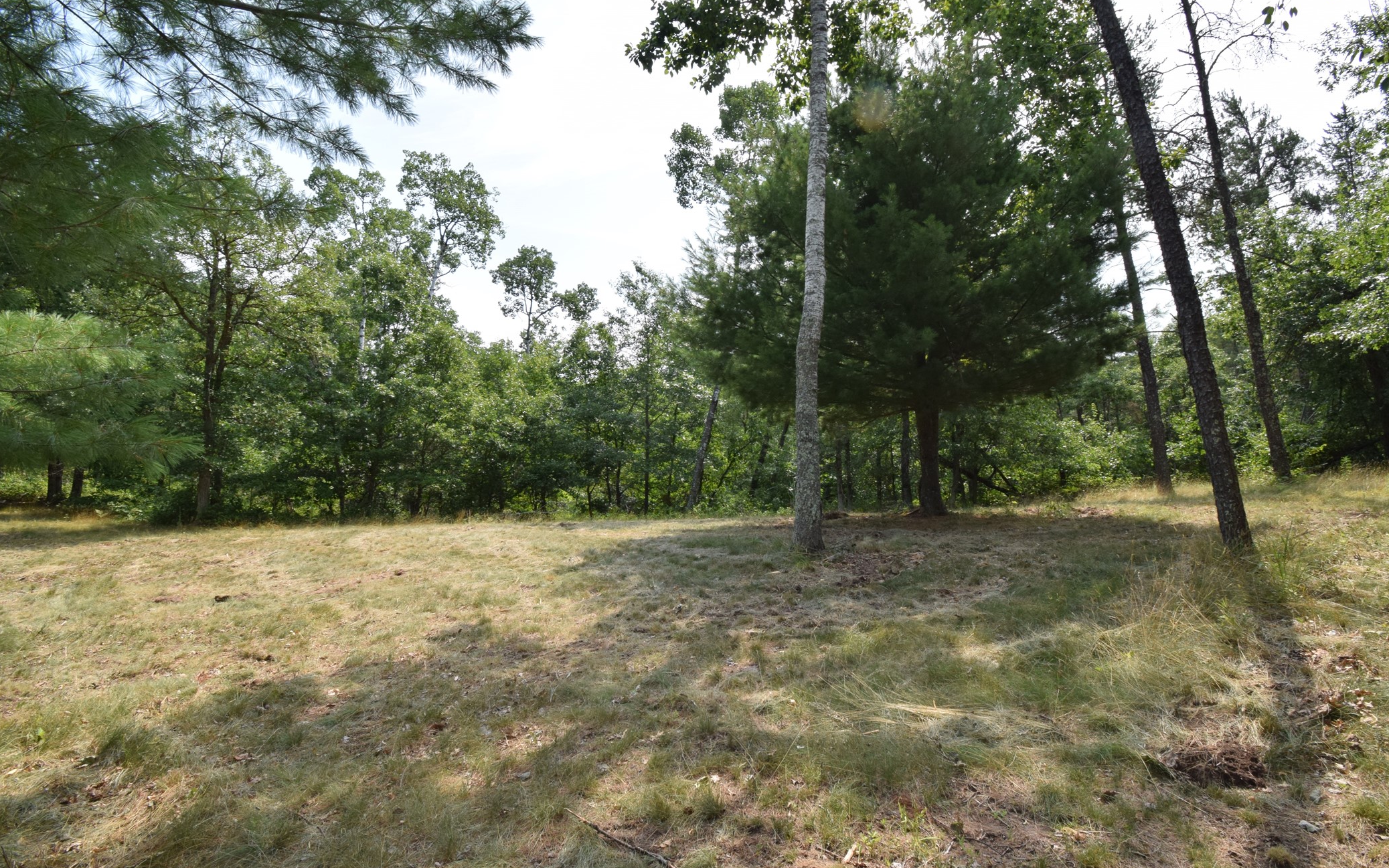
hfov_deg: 97.8
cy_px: 424
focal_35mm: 16
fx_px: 606
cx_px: 702
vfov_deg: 71.2
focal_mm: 10
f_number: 13
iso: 320
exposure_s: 1/200
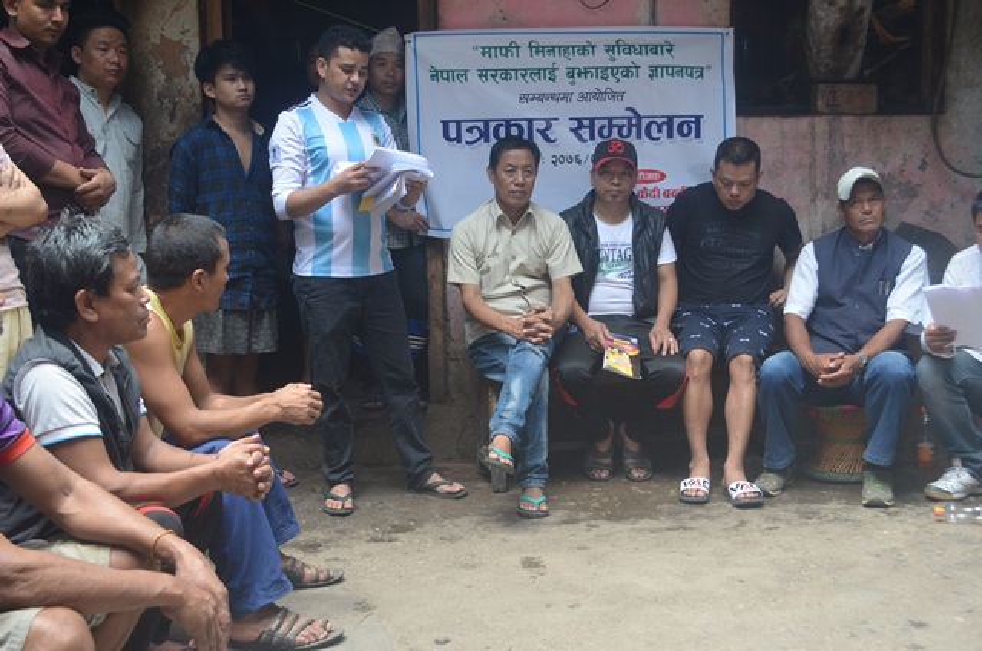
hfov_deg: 49.6
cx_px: 491
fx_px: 1062
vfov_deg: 34.1
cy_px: 326
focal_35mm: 39
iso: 400
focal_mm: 26
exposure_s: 1/100
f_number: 5
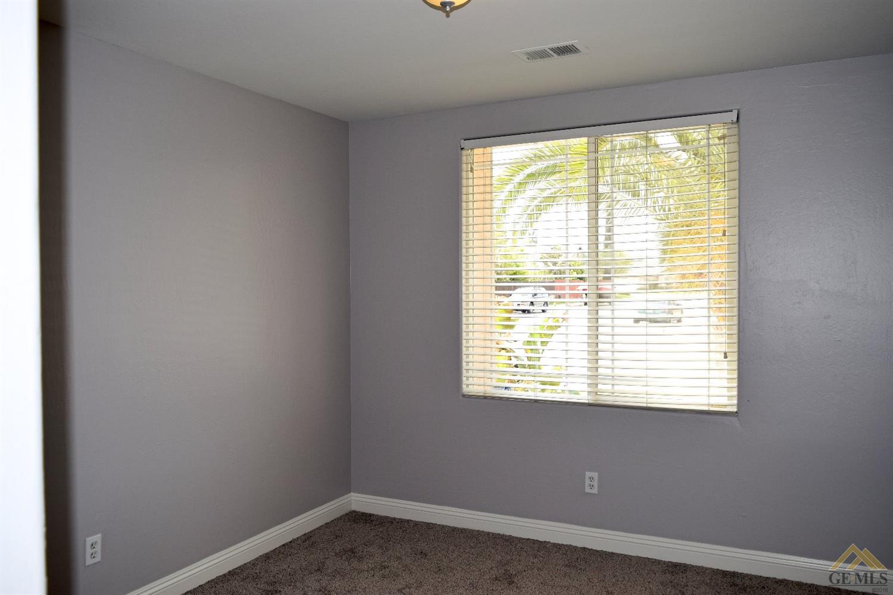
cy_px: 298
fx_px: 744
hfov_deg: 61.9
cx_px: 446
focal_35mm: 30
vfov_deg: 43.6
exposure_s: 1/125
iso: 140
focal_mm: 20
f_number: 5.6
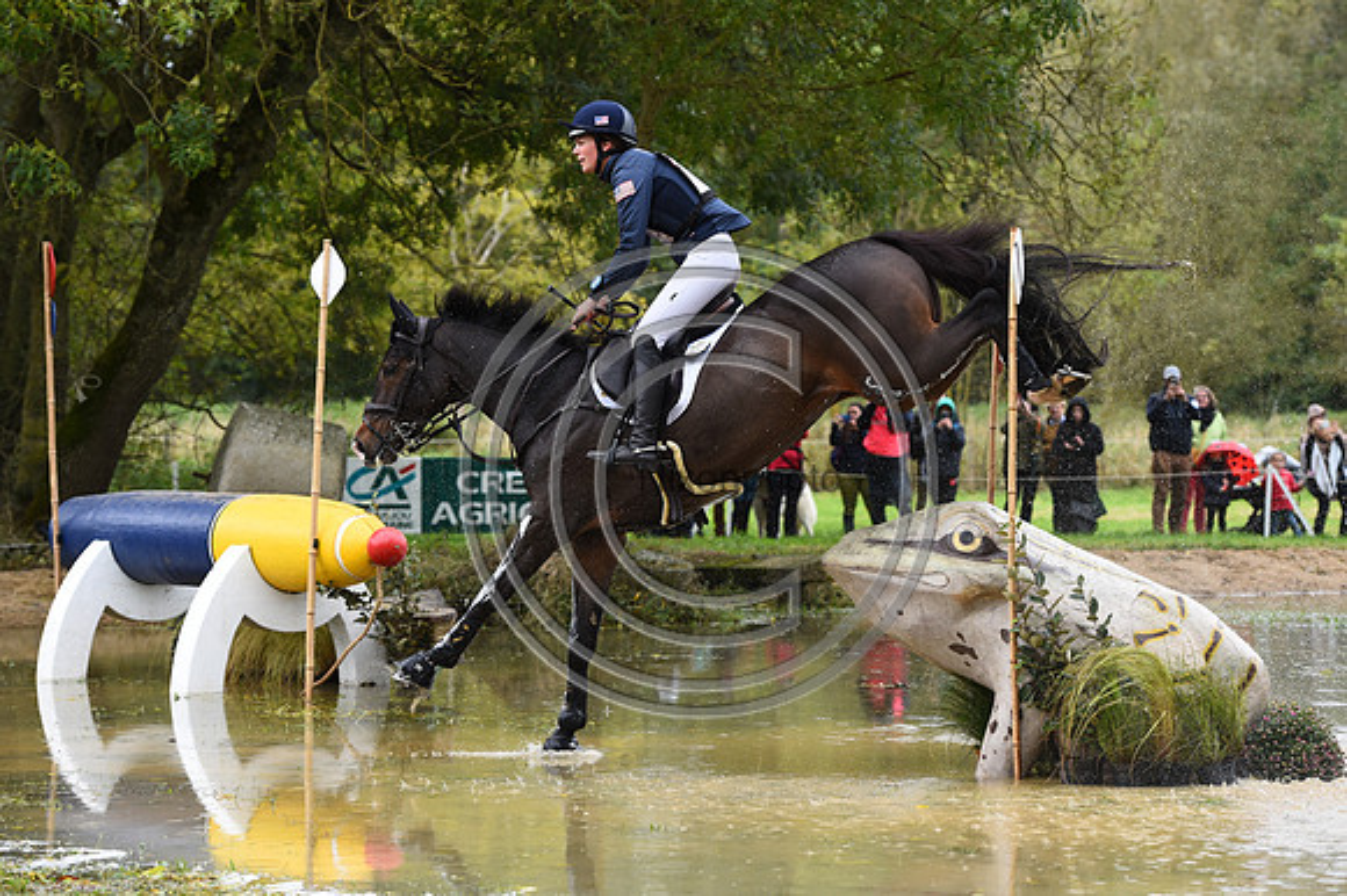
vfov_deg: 12.4
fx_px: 4113
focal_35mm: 110
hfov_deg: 18.6
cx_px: 674
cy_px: 448
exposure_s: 1/1250
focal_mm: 110
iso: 1000
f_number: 4.5
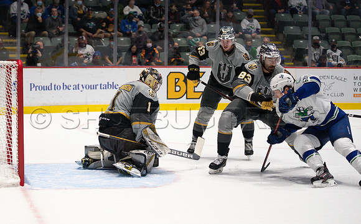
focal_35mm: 98
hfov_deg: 21.2
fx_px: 961
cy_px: 103
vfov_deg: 13.3
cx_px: 120
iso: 2000
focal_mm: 70
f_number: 2.8
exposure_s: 1/1000
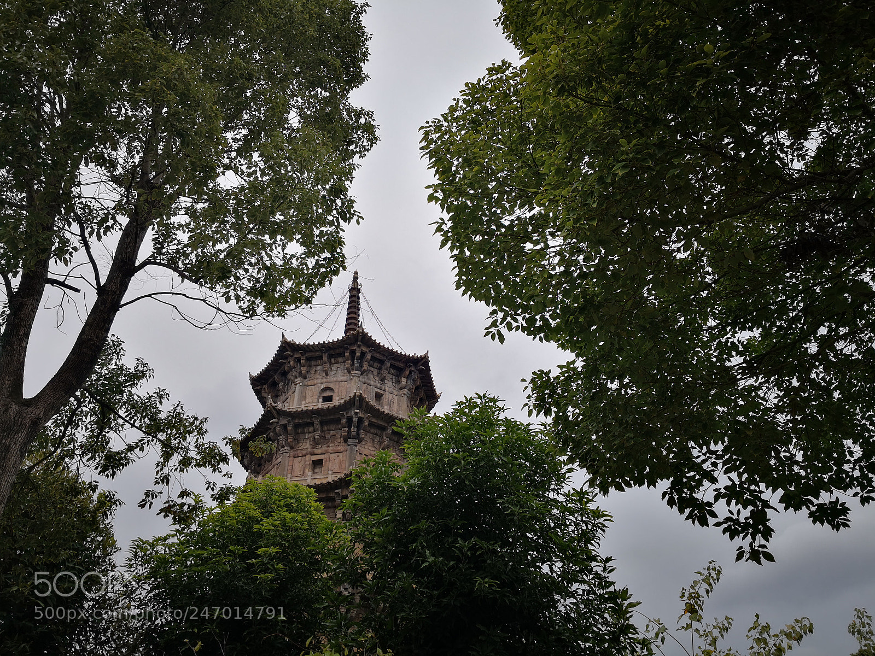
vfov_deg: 51.4
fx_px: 682
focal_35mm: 27
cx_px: 438
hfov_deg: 65.3
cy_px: 328
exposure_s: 1/858
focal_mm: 3.95
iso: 50
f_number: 1.6
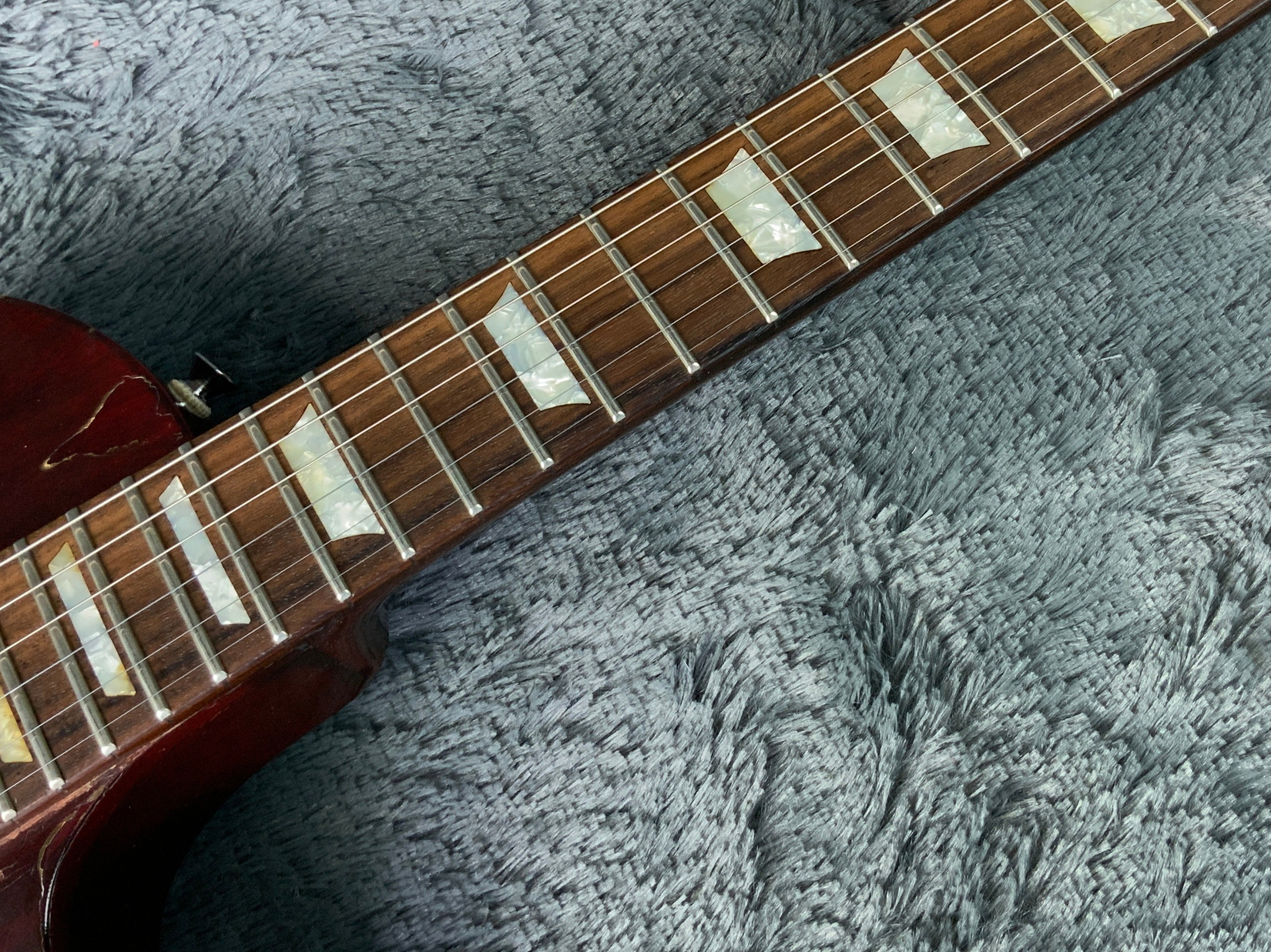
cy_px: 319
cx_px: 761
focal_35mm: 45
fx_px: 1652
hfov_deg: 41.9
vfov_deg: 31.9
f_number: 1.8
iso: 100
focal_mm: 3
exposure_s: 1/50
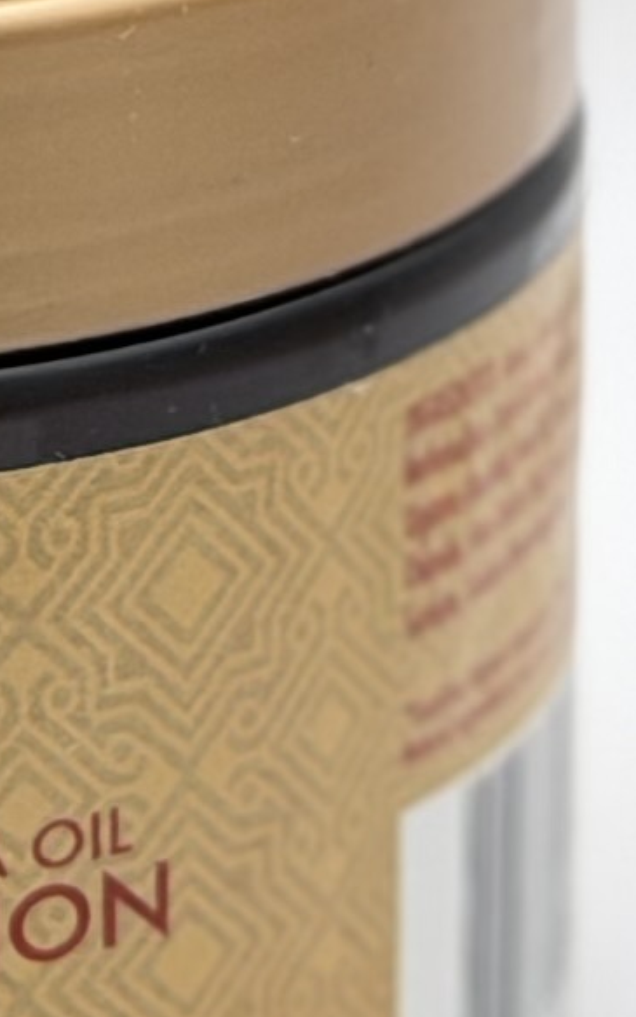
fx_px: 9734
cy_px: -590
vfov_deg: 5.9
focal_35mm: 351
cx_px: -983
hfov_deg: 3.7
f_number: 1.78
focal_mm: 6.76
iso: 64
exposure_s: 1/202
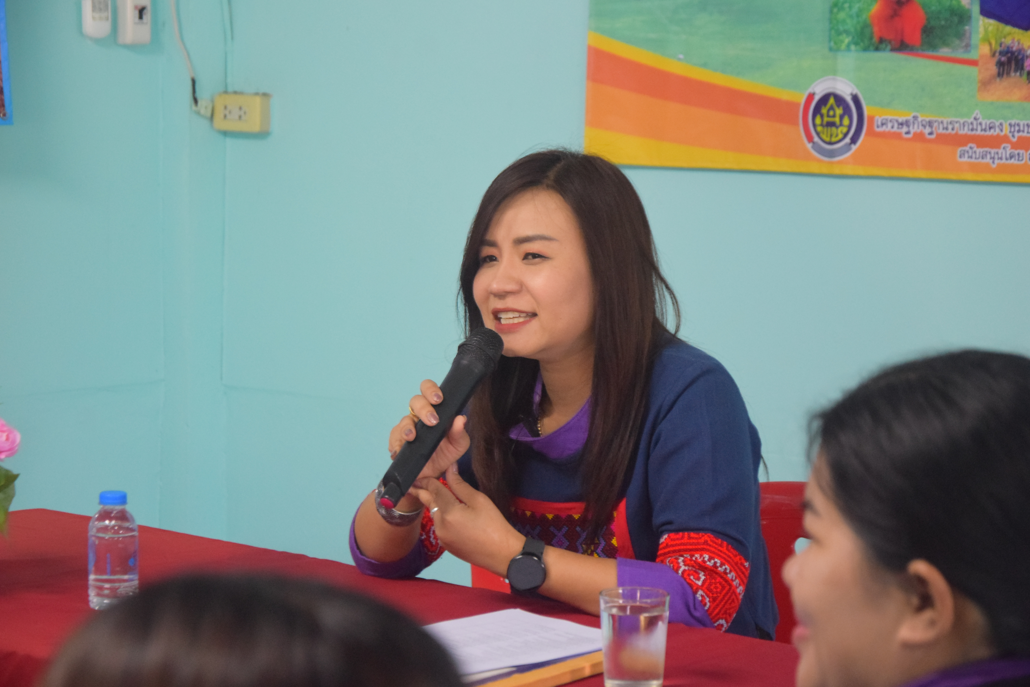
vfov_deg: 13.8
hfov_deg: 20.6
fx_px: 2833
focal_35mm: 99
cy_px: 344
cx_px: 515
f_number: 5.3
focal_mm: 66
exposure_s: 1/40
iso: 2500
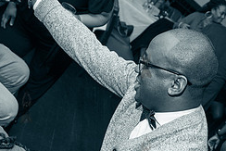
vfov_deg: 22.9
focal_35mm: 57
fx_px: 358
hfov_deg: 34.8
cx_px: 145
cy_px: 151
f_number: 4.5
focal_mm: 24
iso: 2000
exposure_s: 1/250
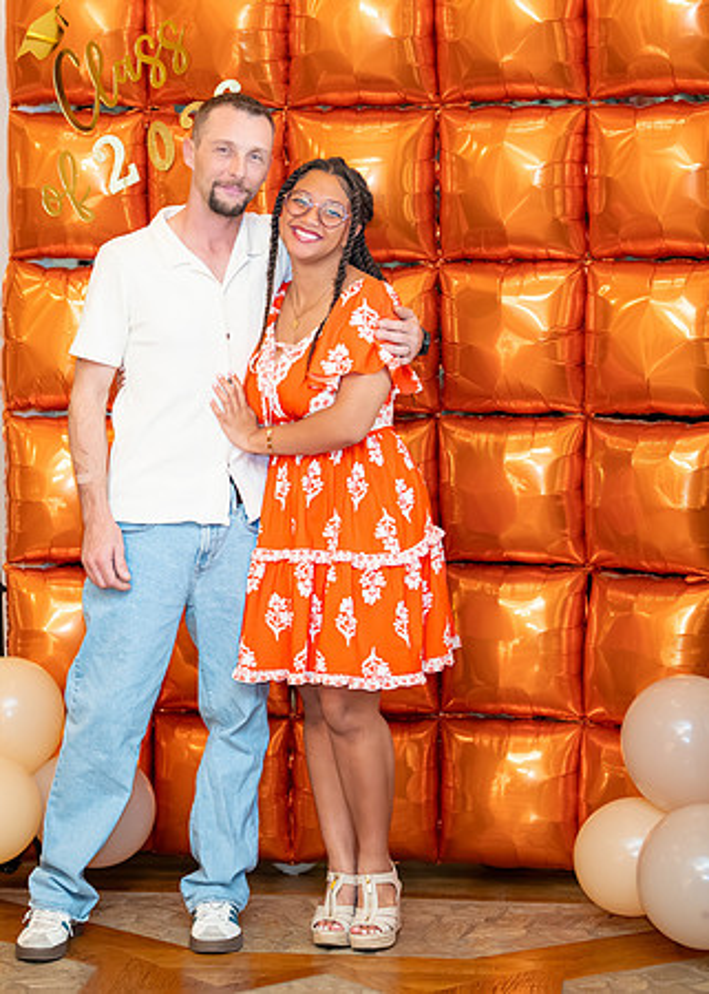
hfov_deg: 16.4
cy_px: 479
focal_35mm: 87
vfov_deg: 22.8
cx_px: 260
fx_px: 2461
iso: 1000
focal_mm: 50
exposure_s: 1/400
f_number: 1.2
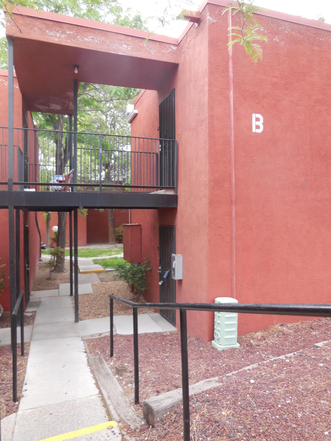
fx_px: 319
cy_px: 220
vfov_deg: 69.4
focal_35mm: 25
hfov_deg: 54.9
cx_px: 166
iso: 125
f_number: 3.1
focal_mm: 4.5
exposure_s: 1/125
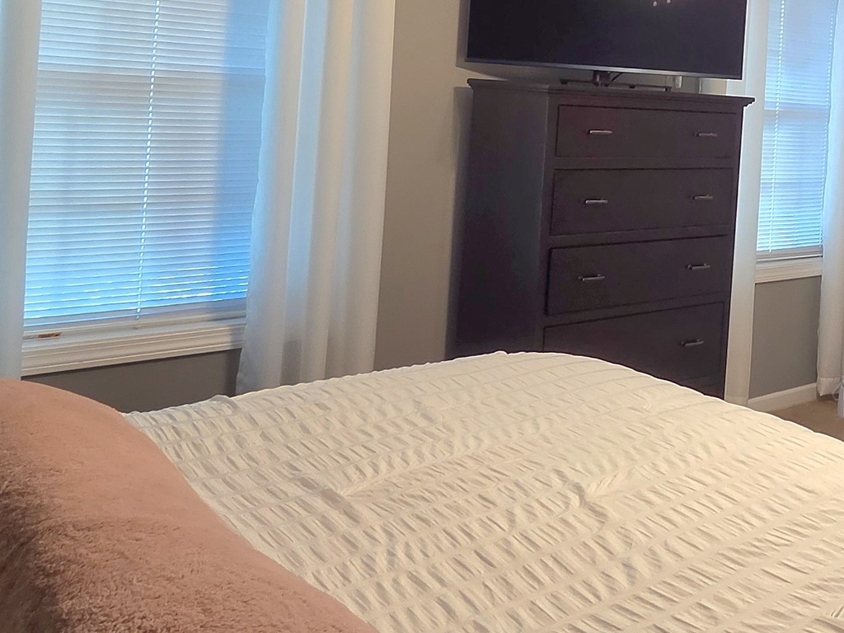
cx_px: 809
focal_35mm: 39
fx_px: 951
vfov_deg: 35.1
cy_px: 87
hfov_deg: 42.5
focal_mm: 2.2
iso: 200
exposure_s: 1/60.2
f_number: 2.2
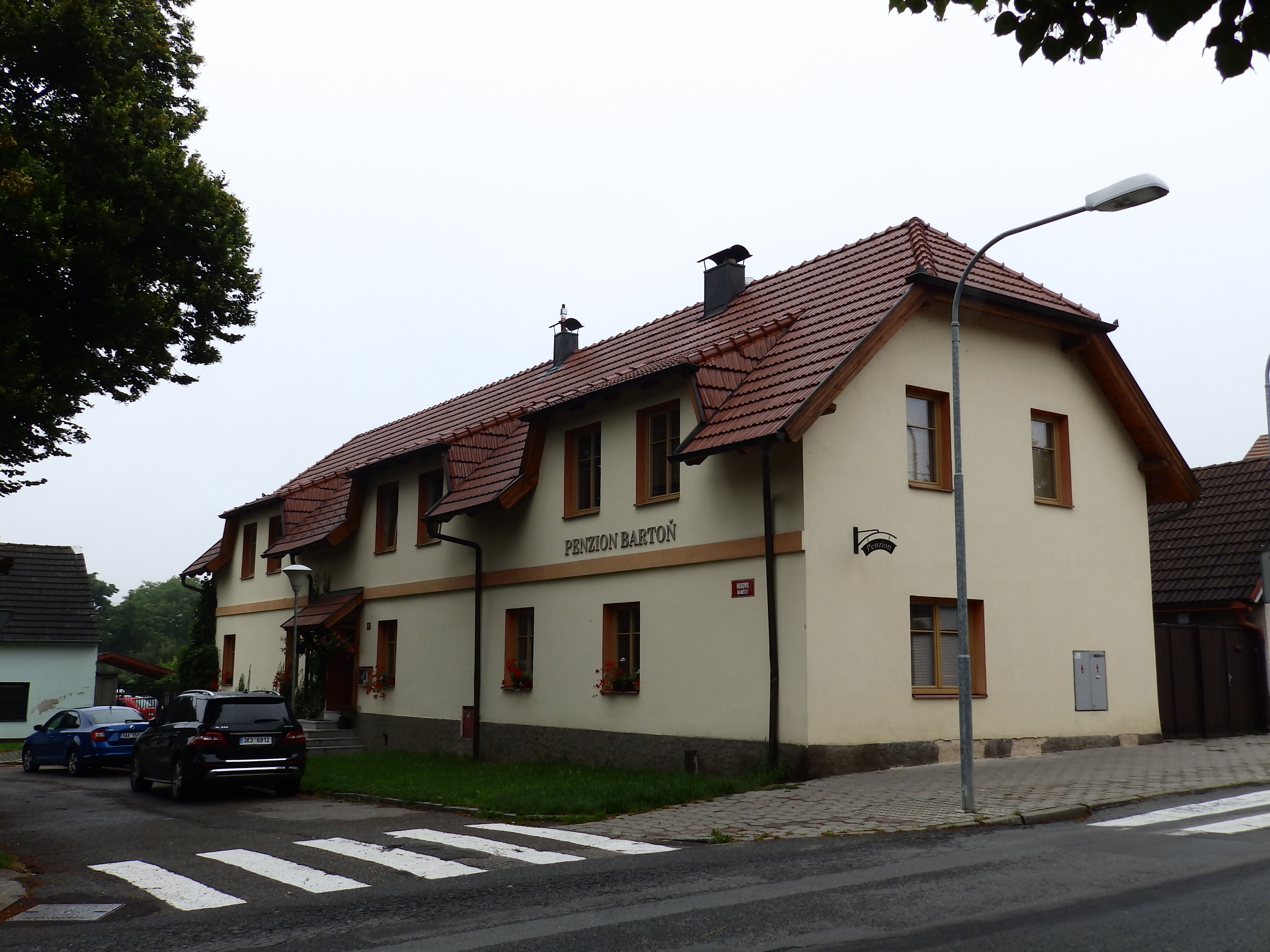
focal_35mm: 32
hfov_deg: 56.8
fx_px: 1174
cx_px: 635
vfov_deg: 44.2
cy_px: 476
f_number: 4
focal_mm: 5.7
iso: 80
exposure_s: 1/80
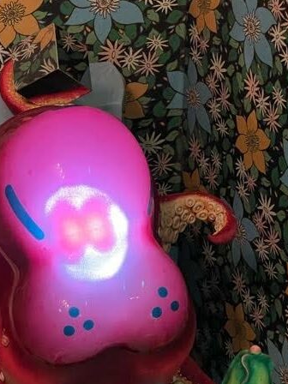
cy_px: 233
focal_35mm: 97
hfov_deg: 15.1
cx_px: 57
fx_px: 1076
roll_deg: +2.4
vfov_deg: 20.2
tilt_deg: -26.0
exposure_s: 1/30
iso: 1250
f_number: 2
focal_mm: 6
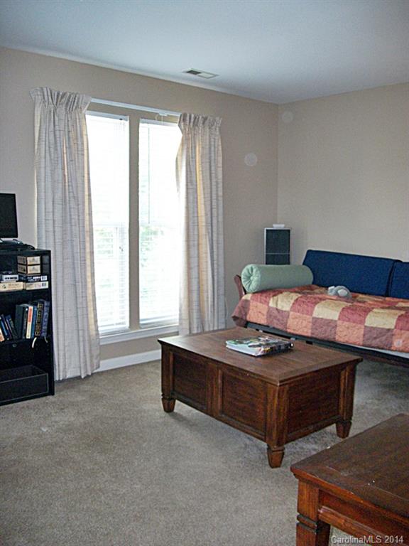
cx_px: 204
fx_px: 504
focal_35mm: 32
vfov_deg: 56.8
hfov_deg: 44.2
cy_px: 273
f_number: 2.9
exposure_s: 1/60
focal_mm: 5.7
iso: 160
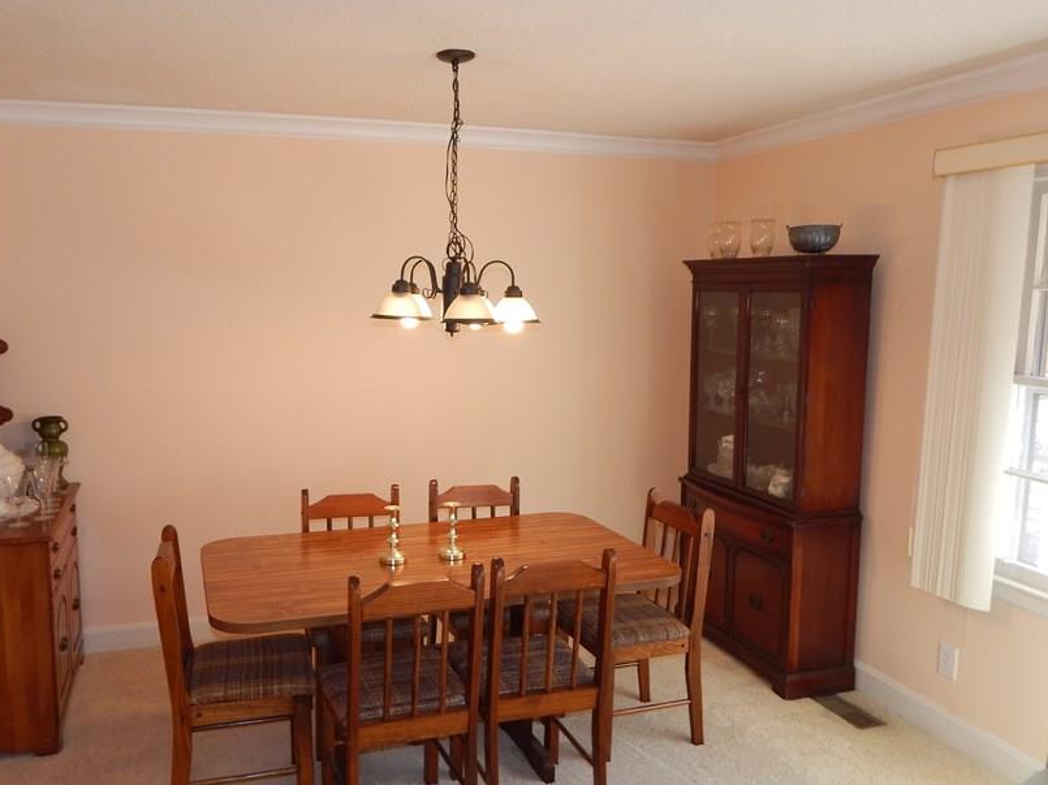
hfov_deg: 63.2
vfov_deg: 49.7
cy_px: 413
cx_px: 447
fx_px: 847
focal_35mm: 28
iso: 125
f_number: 3
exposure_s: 1/30
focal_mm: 4
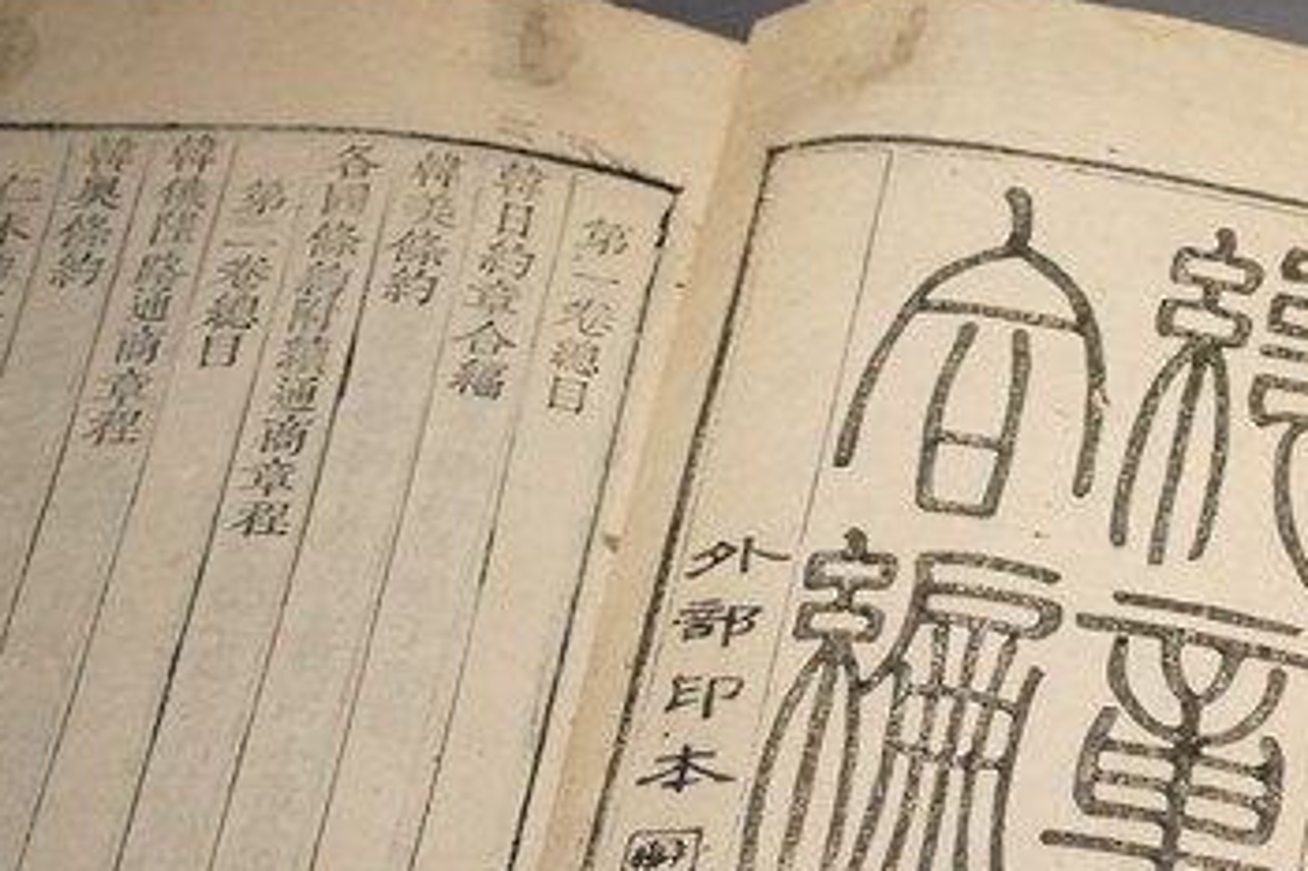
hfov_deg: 10.0
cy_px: 950
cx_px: 1917
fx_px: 7263
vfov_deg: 6.8
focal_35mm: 200
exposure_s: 1/80
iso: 3200
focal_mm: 35
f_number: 3.5
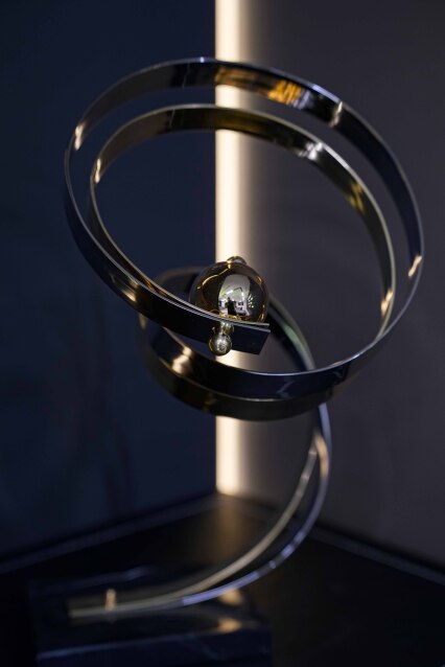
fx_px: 1037
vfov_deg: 35.6
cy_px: 334
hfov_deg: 24.2
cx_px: 222
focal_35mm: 56
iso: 1600
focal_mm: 56
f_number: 2.8
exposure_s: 1/125
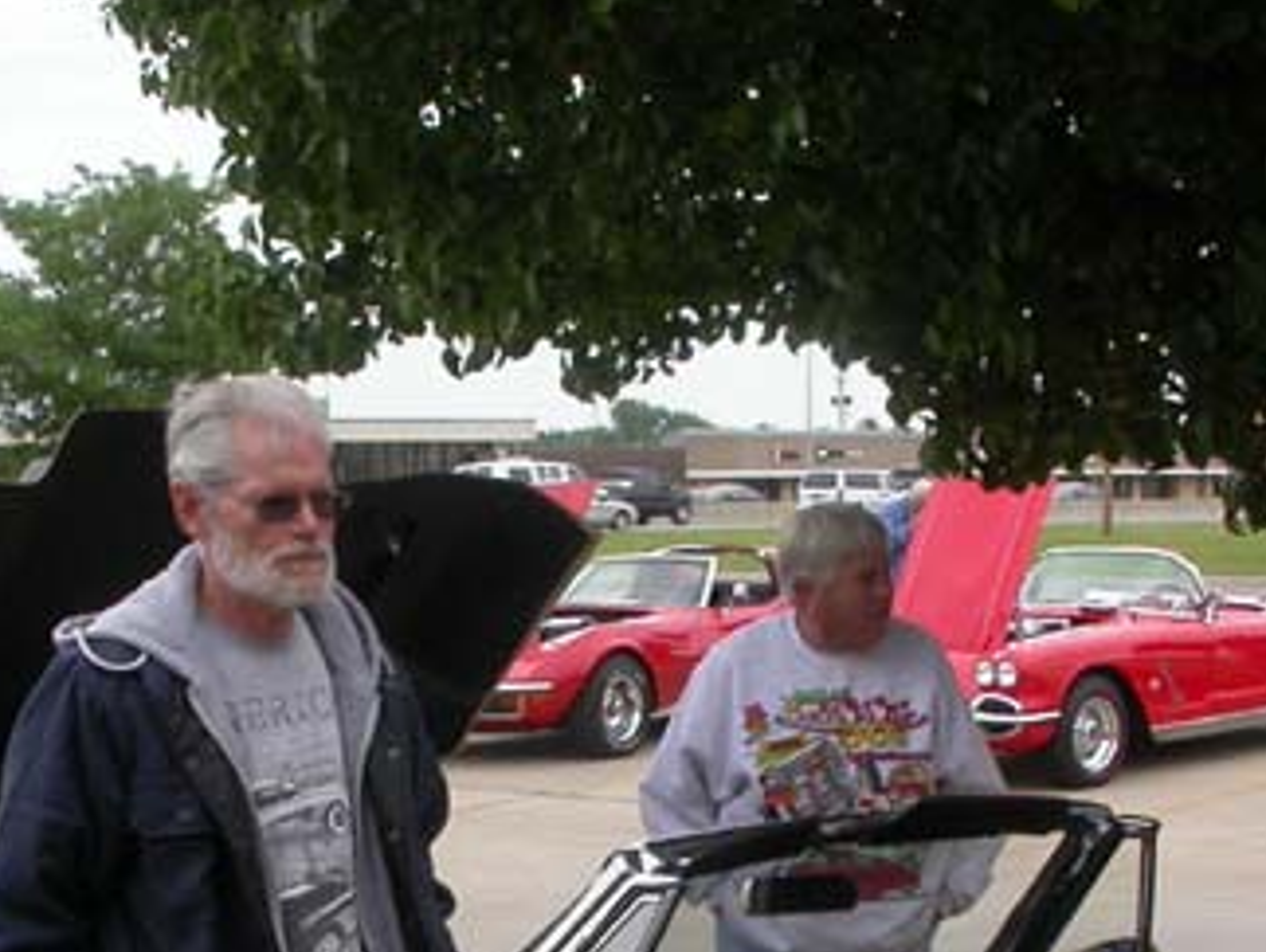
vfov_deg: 15.6
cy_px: 842
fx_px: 3442
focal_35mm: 94
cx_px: 357
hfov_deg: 20.7
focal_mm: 7.85
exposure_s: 1/232
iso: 100
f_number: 6.7
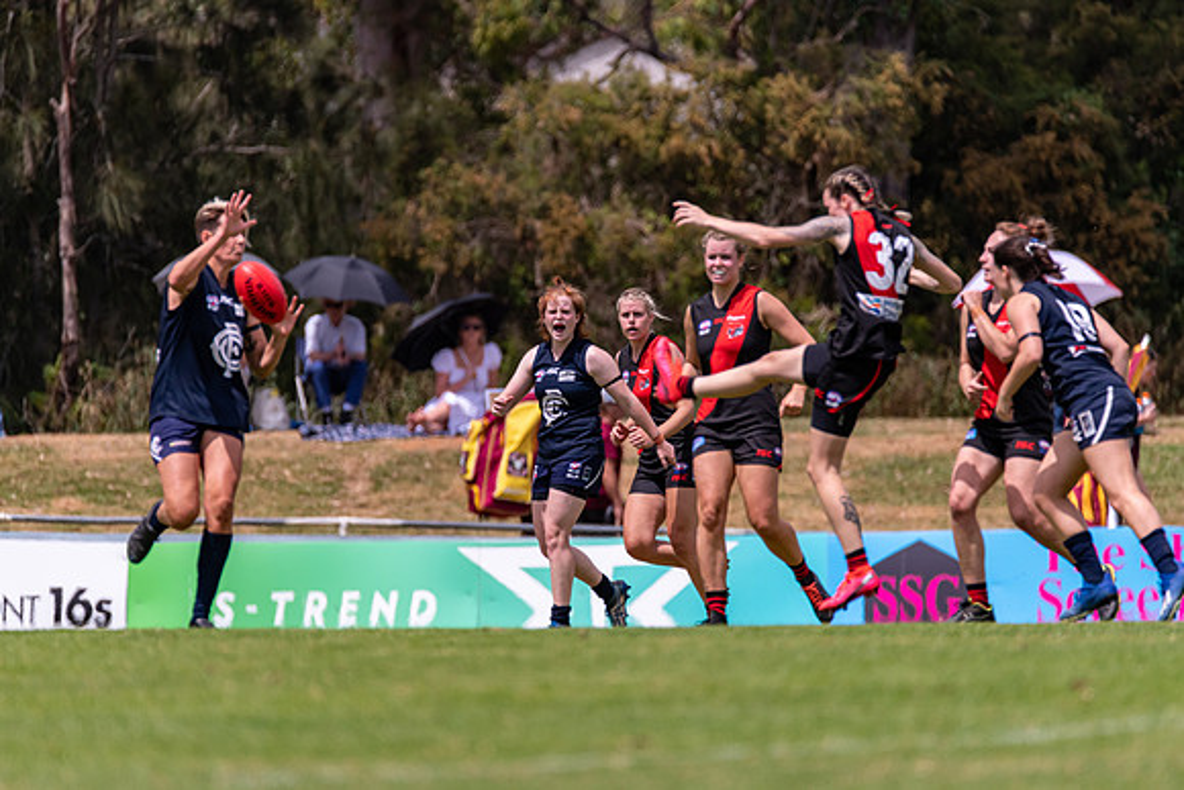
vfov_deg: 2.3
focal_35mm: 600
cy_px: 395
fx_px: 19737
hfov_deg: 3.4
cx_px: 592
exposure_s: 1/4000
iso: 800
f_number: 6.3
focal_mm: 600
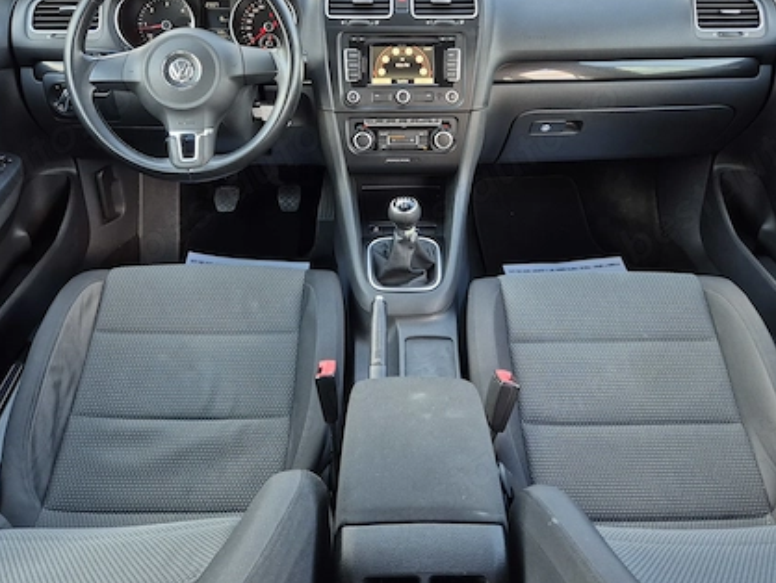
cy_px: 197
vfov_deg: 42.4
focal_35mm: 33
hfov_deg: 55.3
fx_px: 740
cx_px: 399
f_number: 1.8
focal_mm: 5.4
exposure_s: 1/180
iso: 160
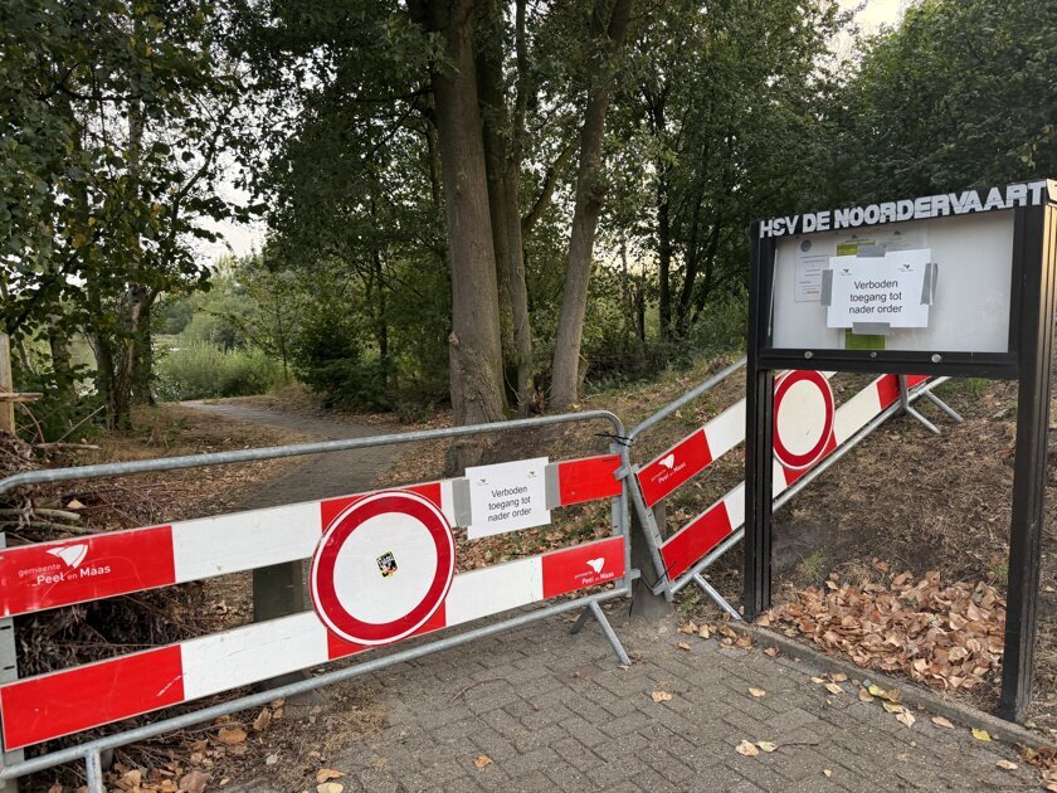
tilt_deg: +0.8
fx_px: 733
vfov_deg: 56.8
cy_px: 396
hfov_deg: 71.6
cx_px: 528
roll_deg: -3.1
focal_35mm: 24
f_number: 1.78
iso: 200
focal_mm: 6.76
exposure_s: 1/116
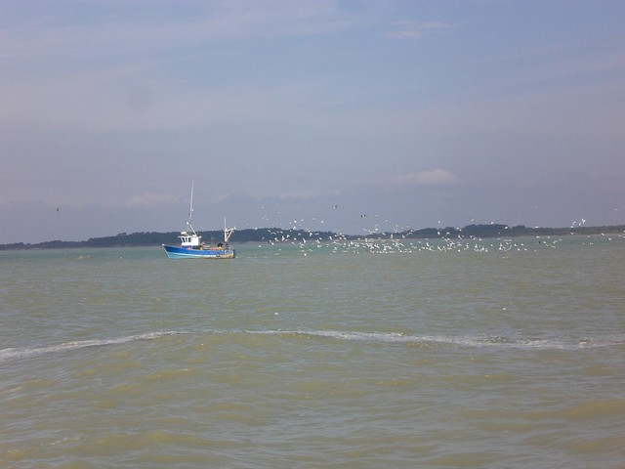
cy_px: 234
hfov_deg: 17.3
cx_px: 312
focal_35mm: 114
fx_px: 2058
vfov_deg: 13.0
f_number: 8.4
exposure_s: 1/200
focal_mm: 18.9
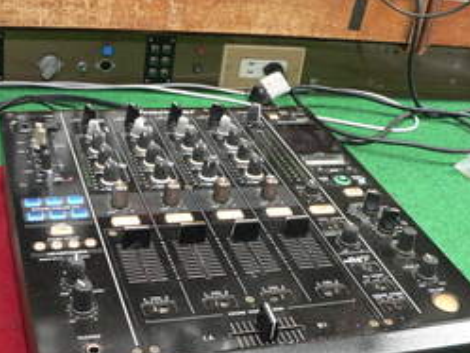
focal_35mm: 55
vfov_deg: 26.4
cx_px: 202
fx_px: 747
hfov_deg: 34.9
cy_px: 235
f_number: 2.8
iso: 200
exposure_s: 1/8
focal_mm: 6
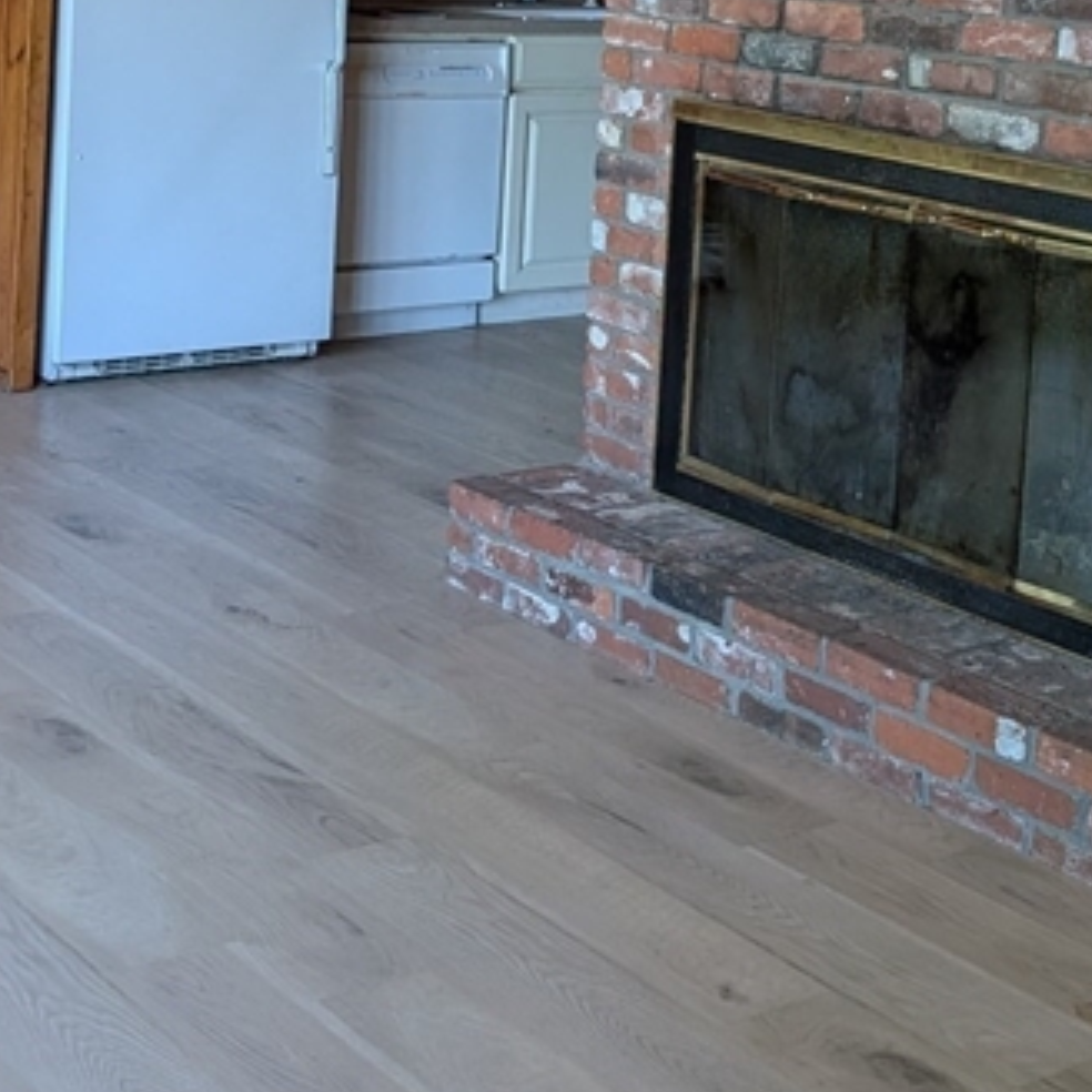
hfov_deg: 26.1
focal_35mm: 66
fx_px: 2356
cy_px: 103
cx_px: 583
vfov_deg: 25.3
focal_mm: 6.9
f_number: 1.68
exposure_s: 1/120
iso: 22
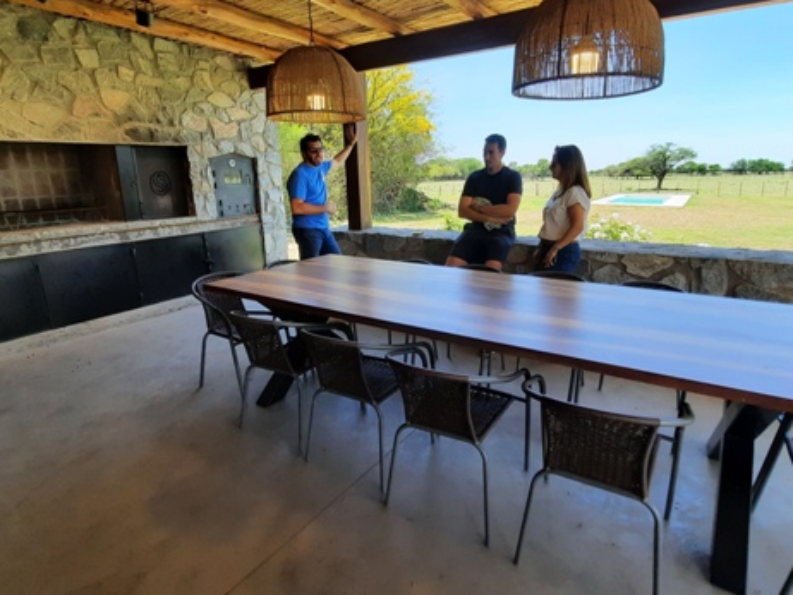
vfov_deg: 71.3
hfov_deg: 87.7
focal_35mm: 18
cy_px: 255
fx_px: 413
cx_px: 409
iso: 40
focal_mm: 1.74
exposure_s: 1/418
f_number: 2.2
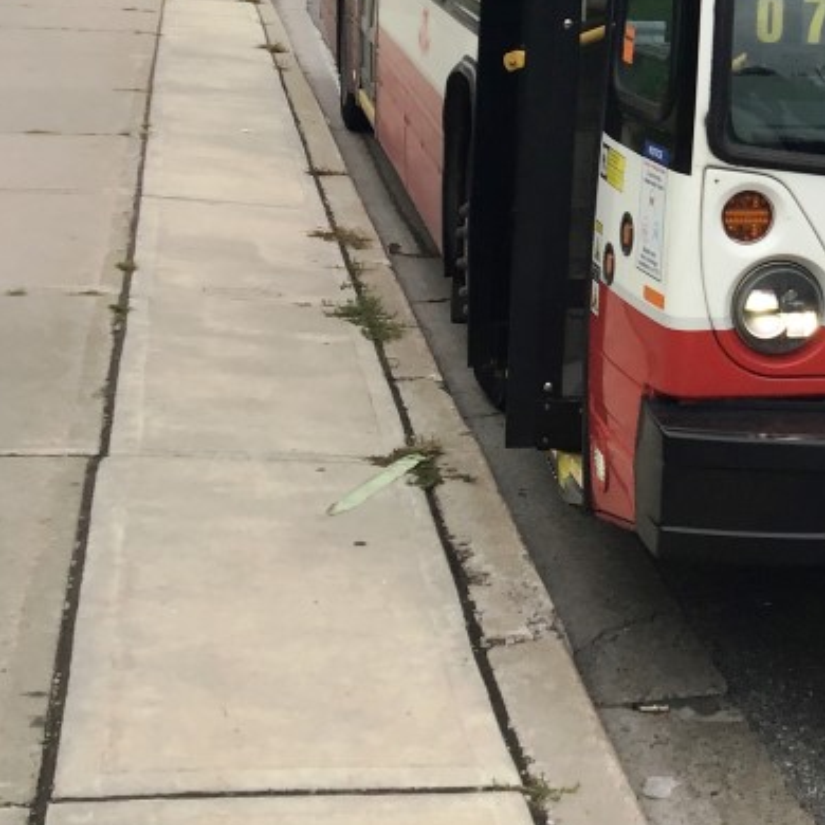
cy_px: 42
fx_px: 1941
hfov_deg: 22.6
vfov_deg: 23.2
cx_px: 908
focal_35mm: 72
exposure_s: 1/311
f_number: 2.4
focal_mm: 3.3
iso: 25
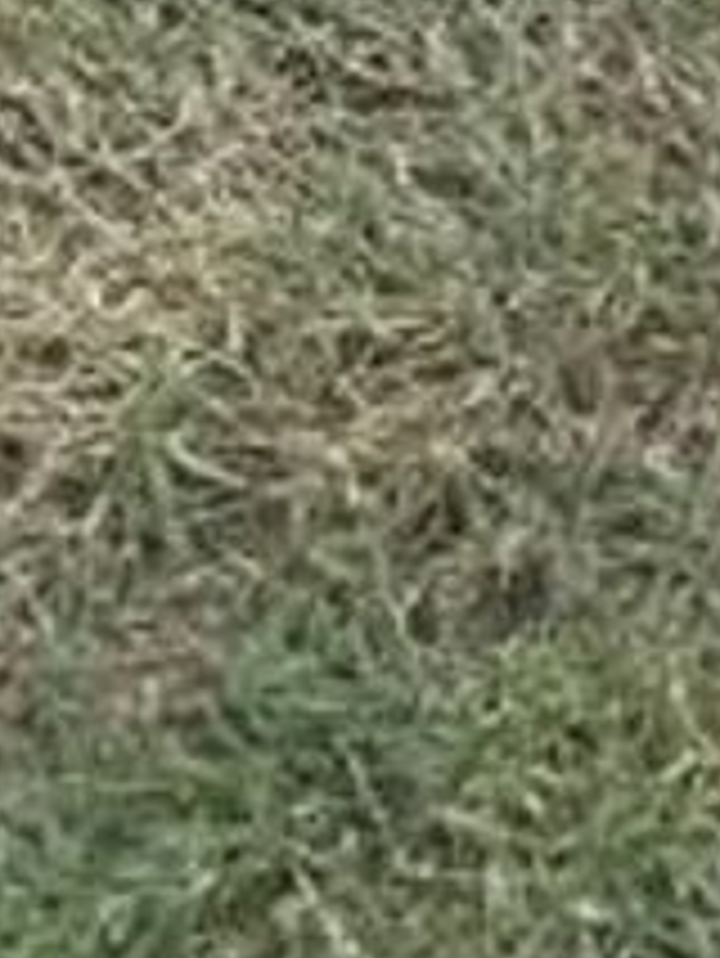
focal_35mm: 154
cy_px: -2035
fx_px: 4267
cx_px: 634
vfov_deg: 9.6
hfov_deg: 9.6
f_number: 1.78
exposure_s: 1/2252
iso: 80
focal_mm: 6.76
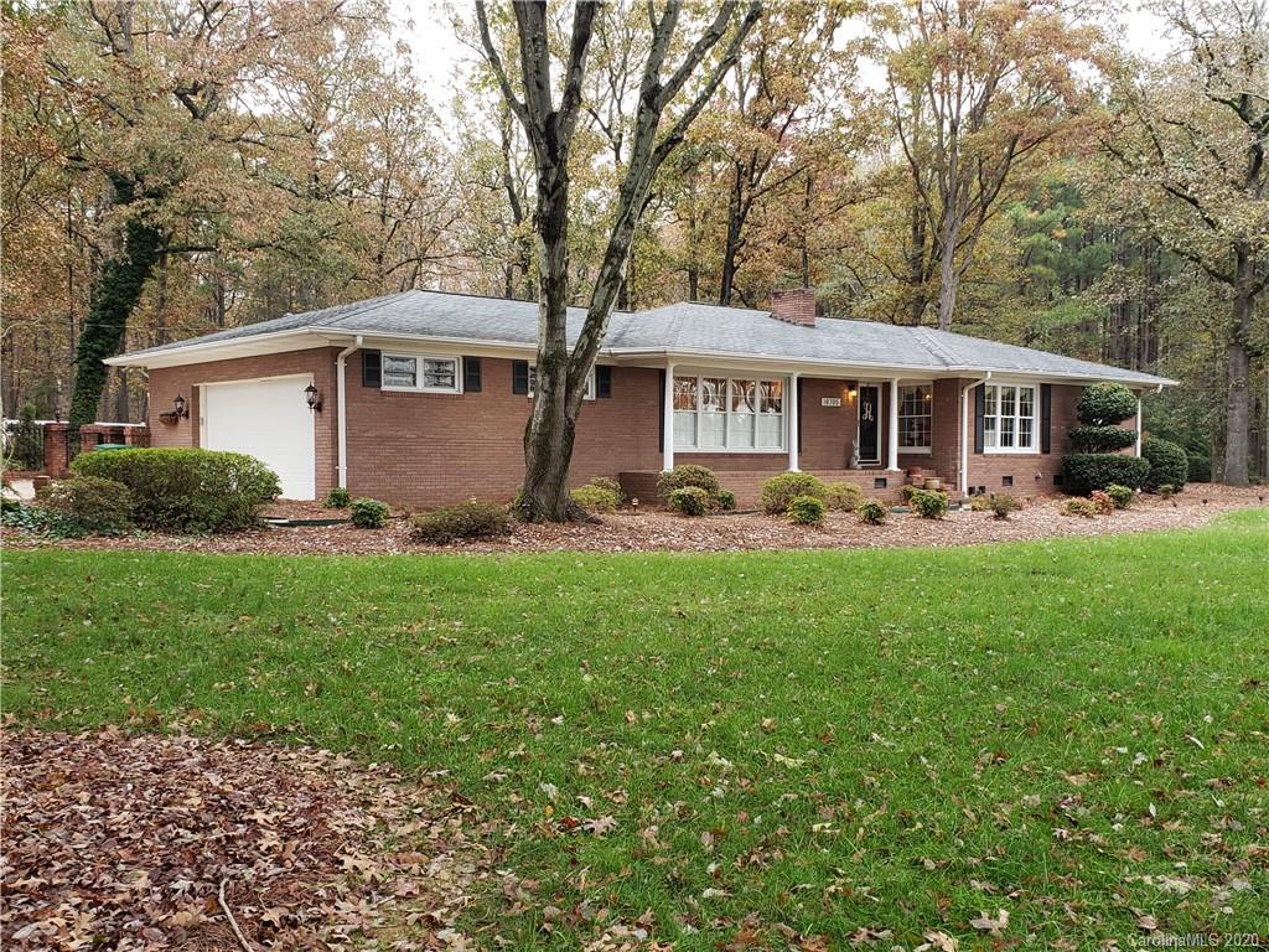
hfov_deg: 67.3
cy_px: 476
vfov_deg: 53.1
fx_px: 953
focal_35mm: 26
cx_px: 634
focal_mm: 4.3
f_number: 2.4
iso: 100
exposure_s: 1/50
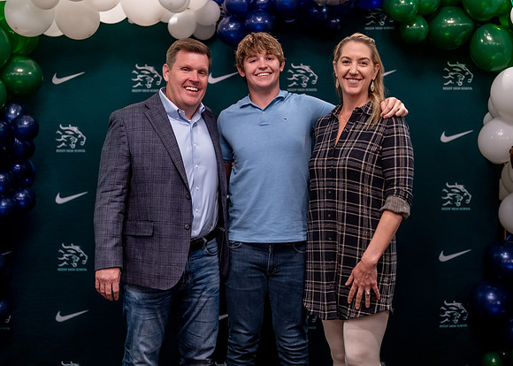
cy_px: 183
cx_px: 256
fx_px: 781
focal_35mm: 54
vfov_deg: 26.4
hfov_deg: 36.4
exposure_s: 1/320
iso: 800
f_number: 1.2
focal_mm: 50
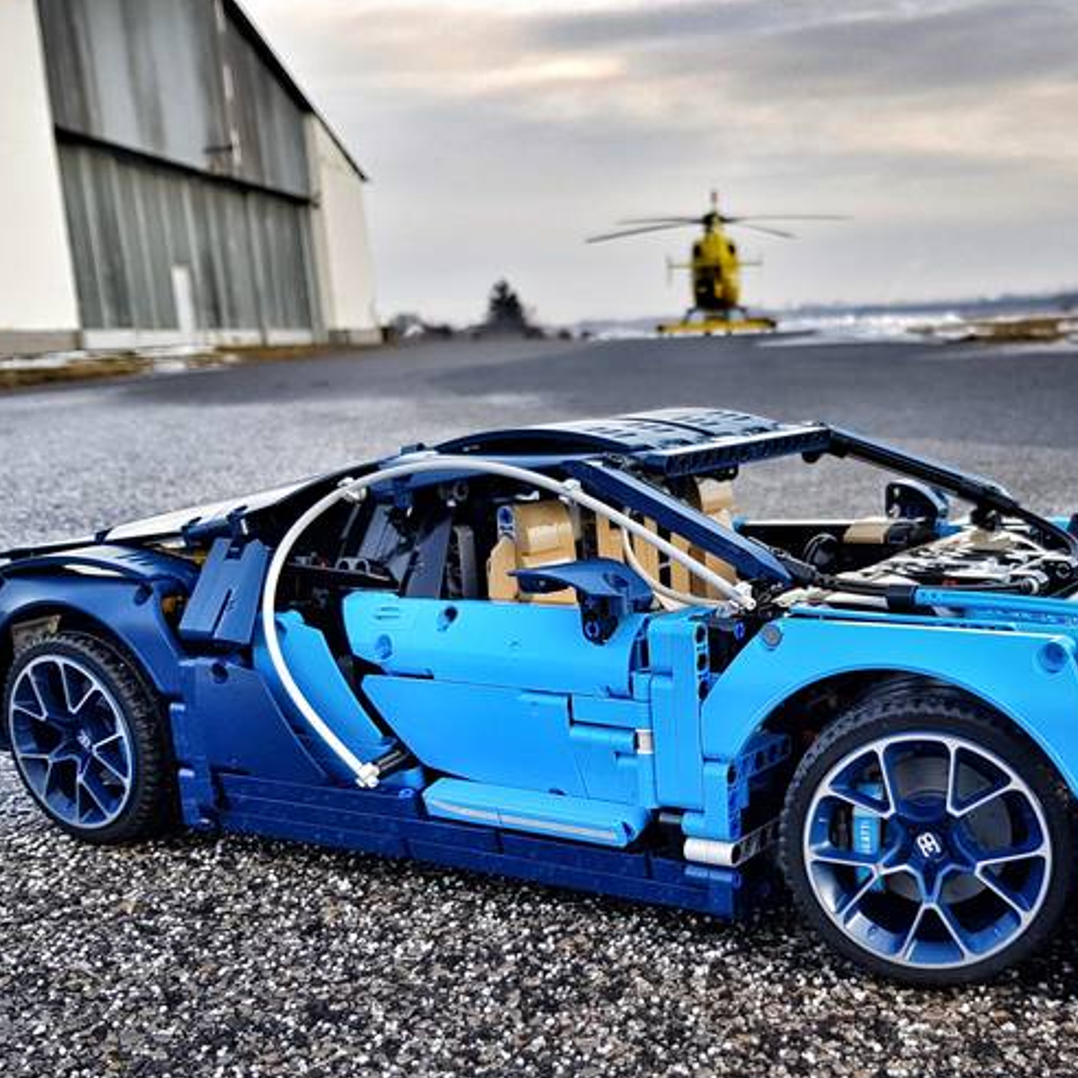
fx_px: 1480
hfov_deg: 39.4
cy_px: 687
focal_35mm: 42
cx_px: 754
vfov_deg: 39.7
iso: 40
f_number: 1.7
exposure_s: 1/654
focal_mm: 4.3
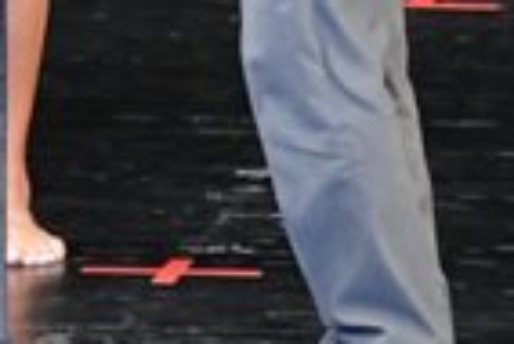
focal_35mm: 1389
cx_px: -252
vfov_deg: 1.0
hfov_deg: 1.5
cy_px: -246
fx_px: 19852
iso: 4000
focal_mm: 170
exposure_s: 1/400
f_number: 5.6
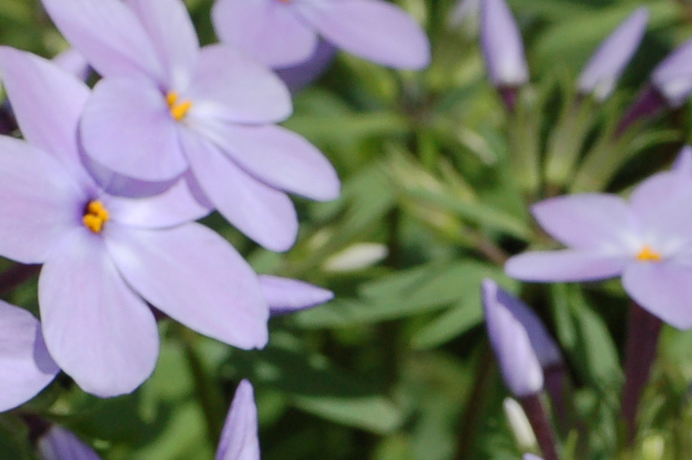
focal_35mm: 378
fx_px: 7260
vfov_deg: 3.6
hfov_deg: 5.4
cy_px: 779
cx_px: 657
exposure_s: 1/320
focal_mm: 70
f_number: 10
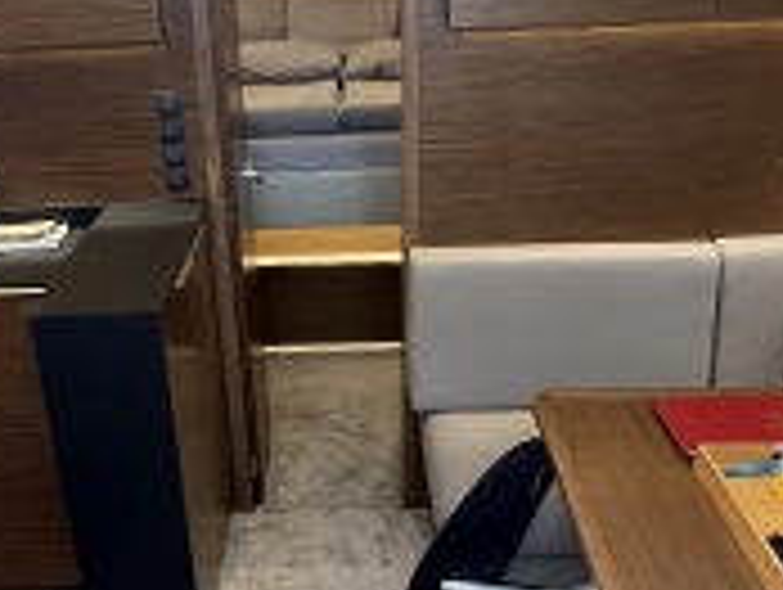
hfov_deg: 45.6
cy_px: 511
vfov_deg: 33.7
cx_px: 342
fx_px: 929
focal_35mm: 41
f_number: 1.8
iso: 320
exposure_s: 1/60
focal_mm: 1.57
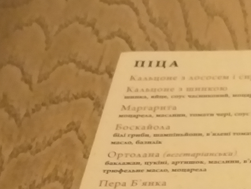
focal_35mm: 107
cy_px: 301
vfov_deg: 12.9
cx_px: 426
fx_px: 776
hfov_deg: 16.1
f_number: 1.7
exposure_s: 1/25
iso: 320
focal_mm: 3.93
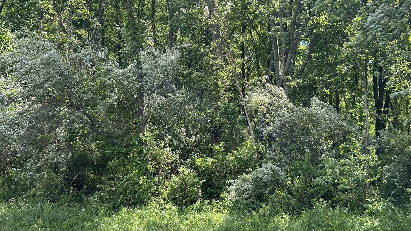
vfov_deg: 30.1
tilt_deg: +13.4
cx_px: 253
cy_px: 66
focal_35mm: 39
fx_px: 425
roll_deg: +2.1
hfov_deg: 51.2
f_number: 1.5
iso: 50
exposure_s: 1/827
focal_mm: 5.7
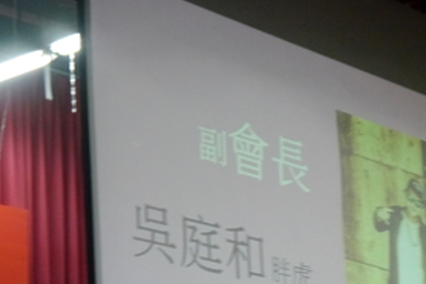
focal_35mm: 152
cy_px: 325
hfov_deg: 13.3
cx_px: 457
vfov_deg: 8.9
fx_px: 1798
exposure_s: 1/40
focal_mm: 29
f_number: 4.9
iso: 1600
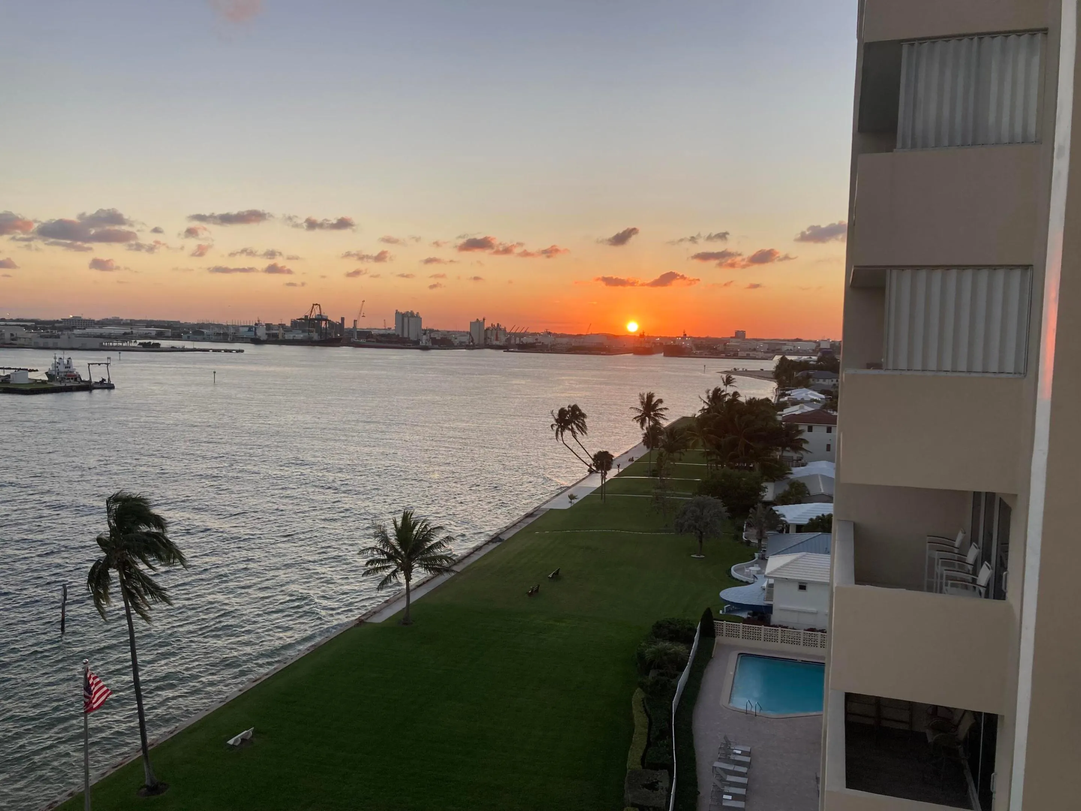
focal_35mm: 28
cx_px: 540
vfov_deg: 49.7
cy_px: 406
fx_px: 874
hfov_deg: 63.4
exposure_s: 1/466
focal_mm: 3.99
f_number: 1.8
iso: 20
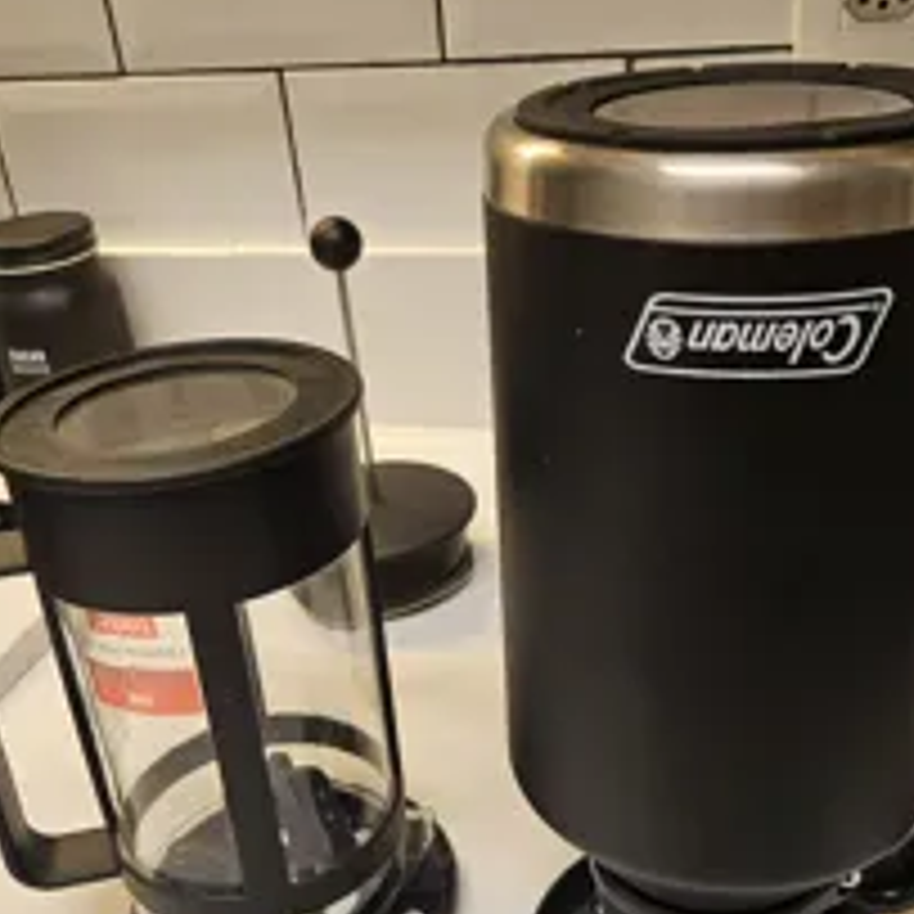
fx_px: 1195
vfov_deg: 41.6
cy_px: 572
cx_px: 495
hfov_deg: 41.8
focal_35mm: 40
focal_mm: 5.4
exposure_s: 1/120
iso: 320
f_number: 1.8
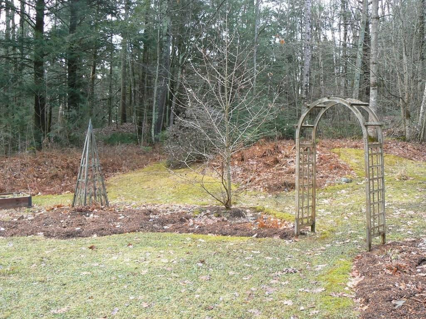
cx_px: 213
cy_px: 160
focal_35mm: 36
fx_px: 443
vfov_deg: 39.7
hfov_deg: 51.4
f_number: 4
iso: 80
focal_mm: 6
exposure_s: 1/60
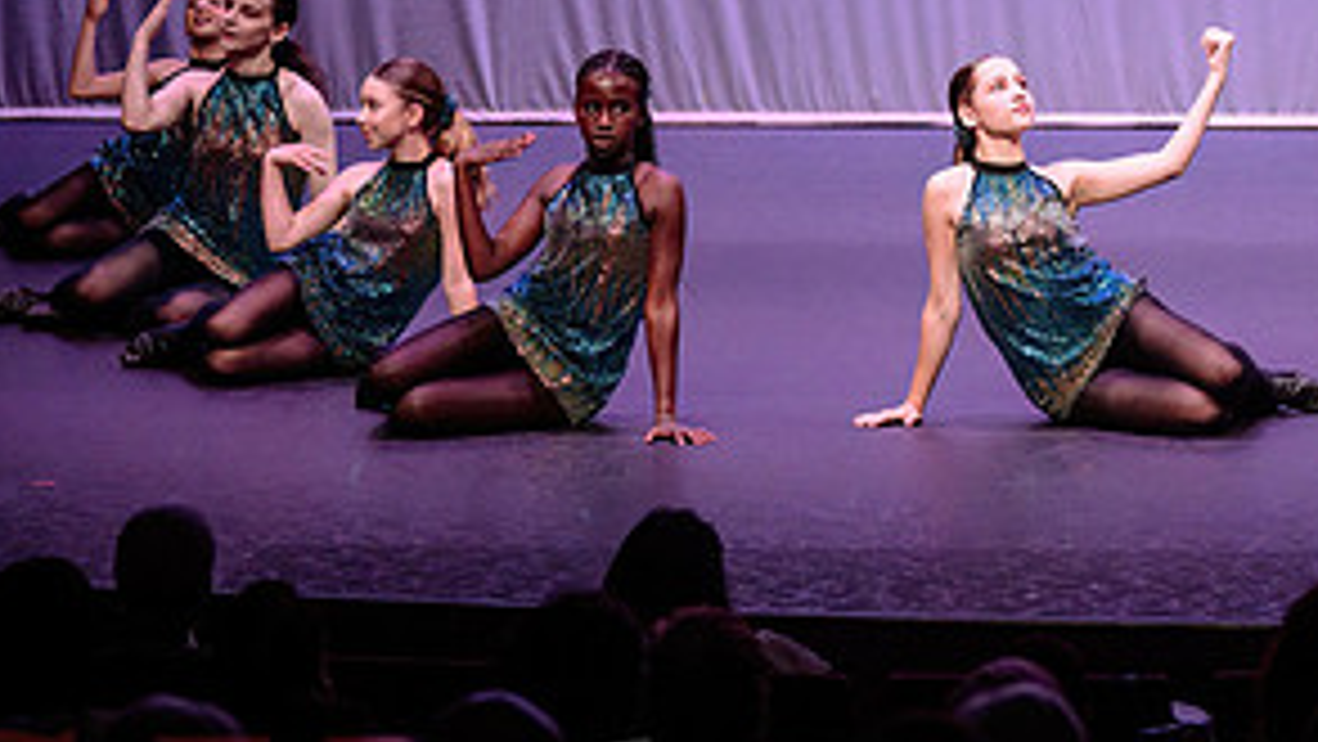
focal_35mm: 199
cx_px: 1177
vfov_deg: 6.1
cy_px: 113
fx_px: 6957
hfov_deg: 10.8
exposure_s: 1/400
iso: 1600
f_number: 3.2
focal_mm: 85
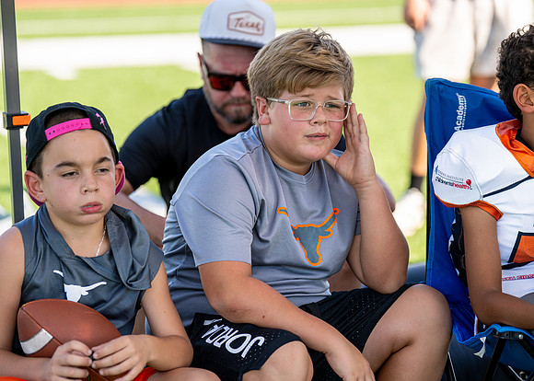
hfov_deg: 14.5
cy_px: 172
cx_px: 310
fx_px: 2099
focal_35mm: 138
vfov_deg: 10.4
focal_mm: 118
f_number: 2.8
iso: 160
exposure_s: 1/1000
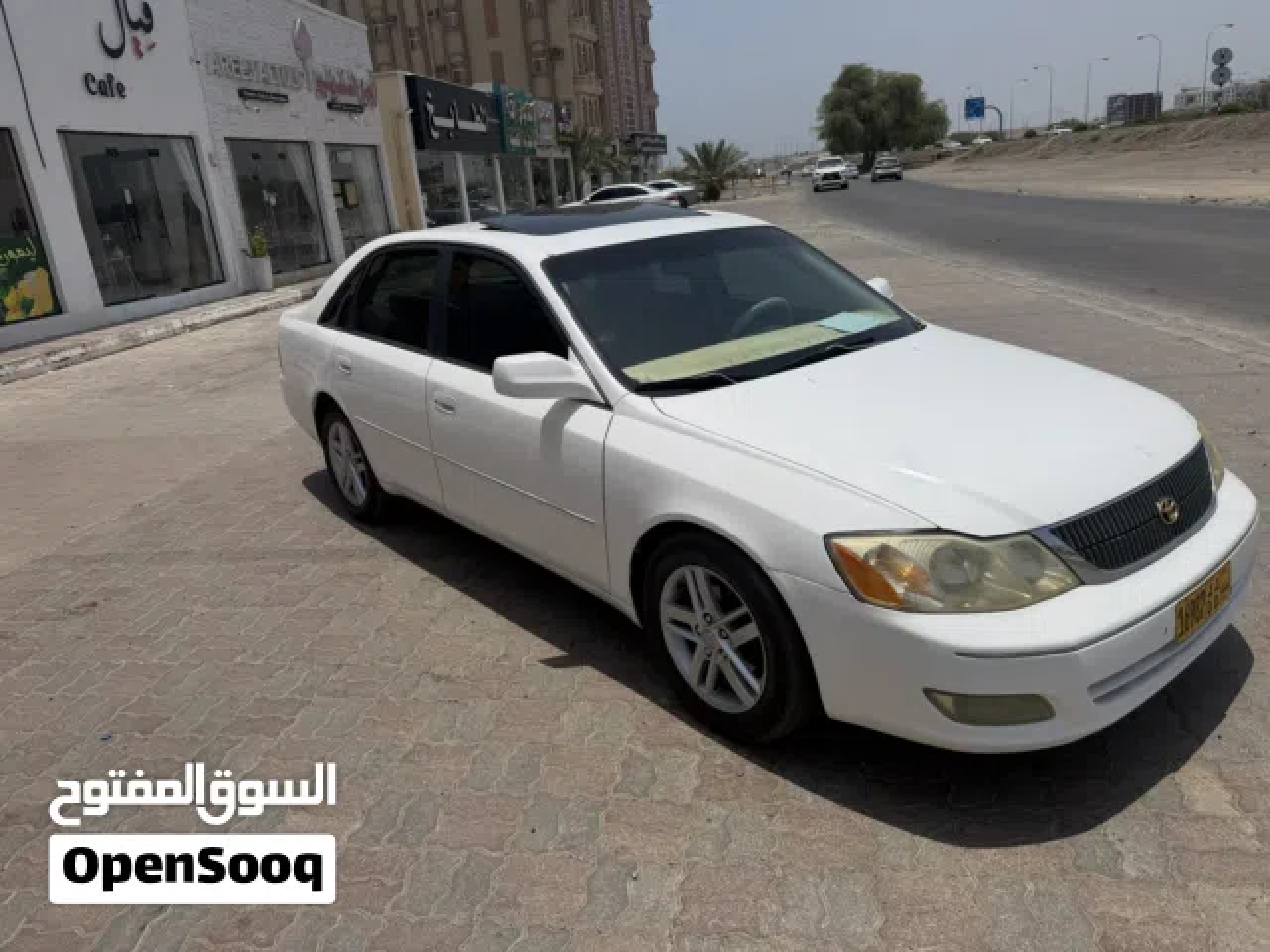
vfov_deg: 56.8
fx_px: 881
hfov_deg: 71.6
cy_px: 476
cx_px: 635
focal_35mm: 24
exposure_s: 1/11905
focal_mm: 6.76
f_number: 1.78
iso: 80
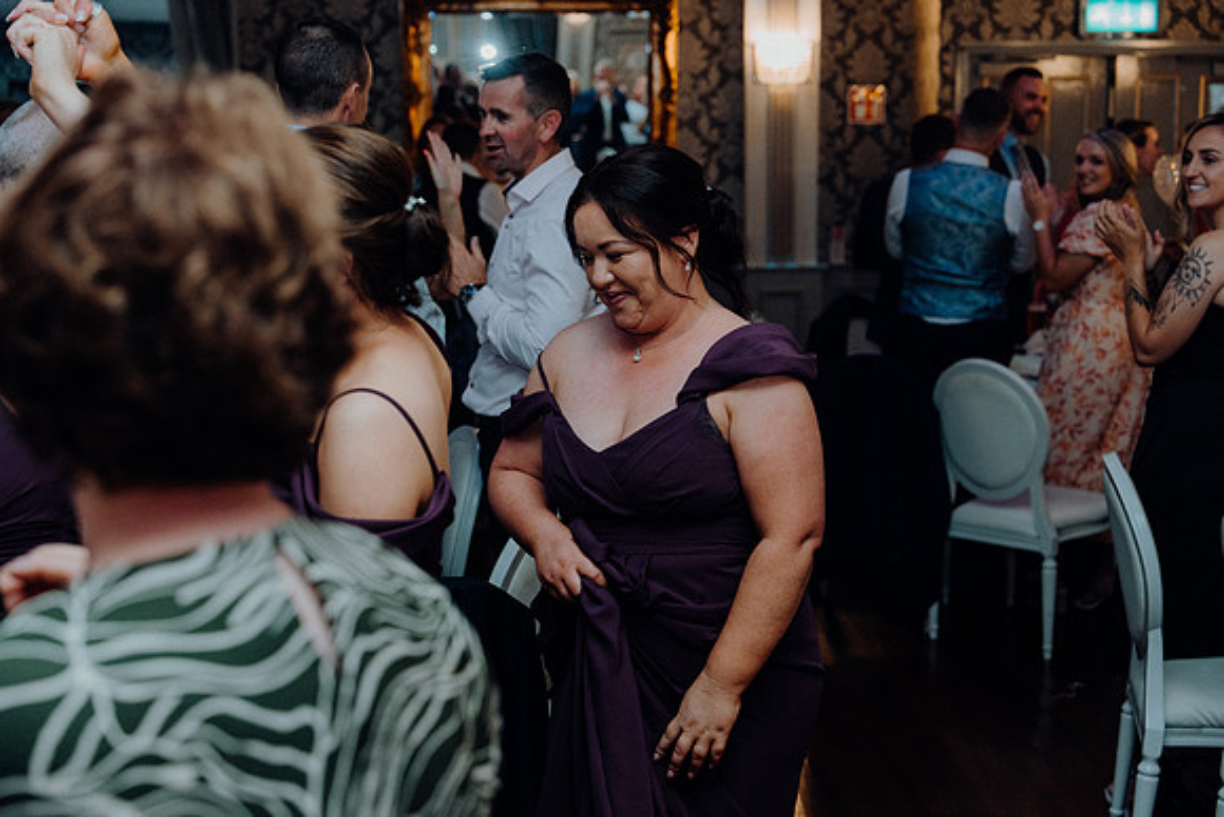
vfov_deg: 25.1
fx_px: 1836
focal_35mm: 54
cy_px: 408
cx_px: 612
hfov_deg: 36.9
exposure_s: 1/160
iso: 2500
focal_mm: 54
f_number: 3.5
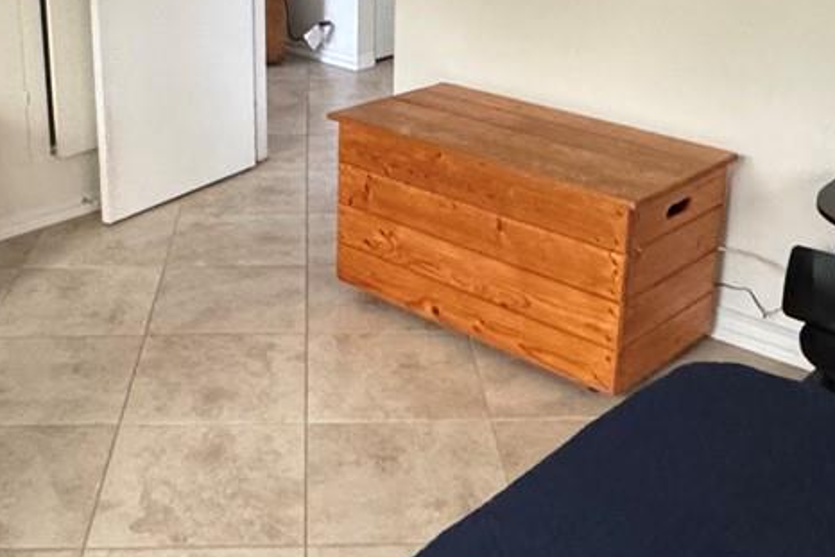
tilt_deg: -14.7
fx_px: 1160
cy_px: 77
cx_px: 353
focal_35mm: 50
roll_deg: -0.5
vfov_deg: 26.3
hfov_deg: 39.5
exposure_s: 1/60
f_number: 2.2
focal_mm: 2.22
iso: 1000
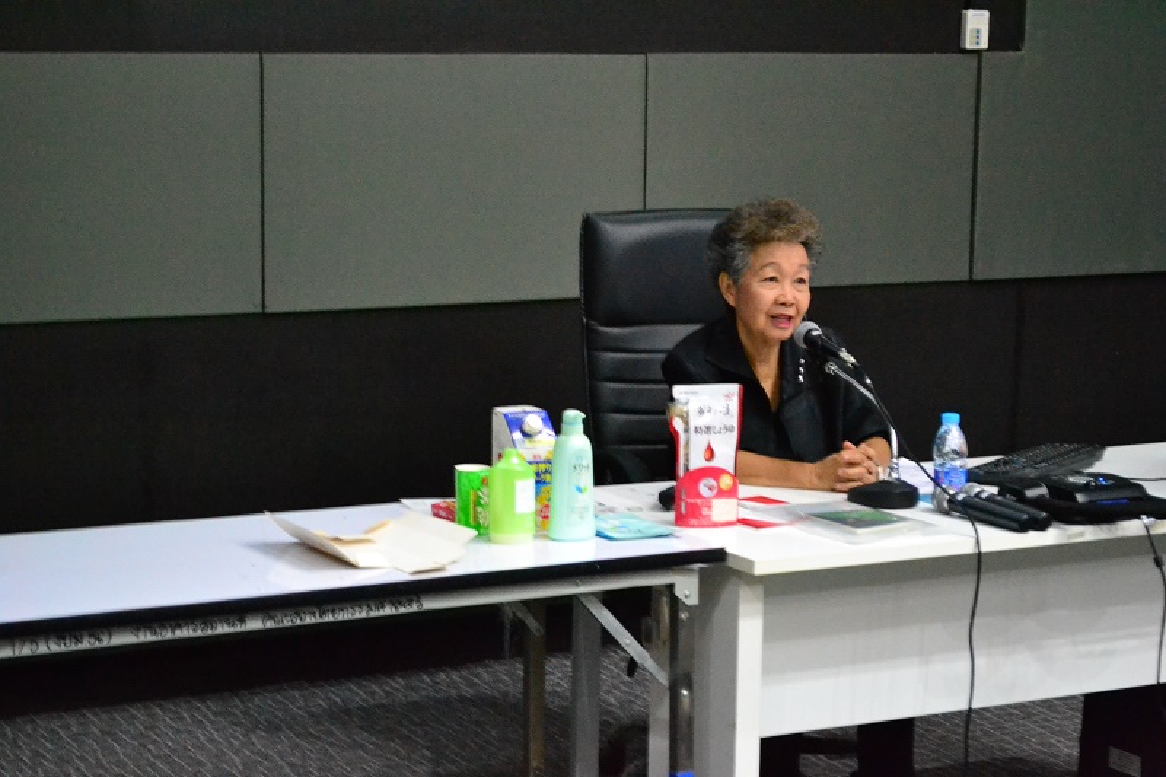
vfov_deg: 16.5
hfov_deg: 24.6
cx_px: 583
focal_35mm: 82
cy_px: 388
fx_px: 2671
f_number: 5.6
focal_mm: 55
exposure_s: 1/15
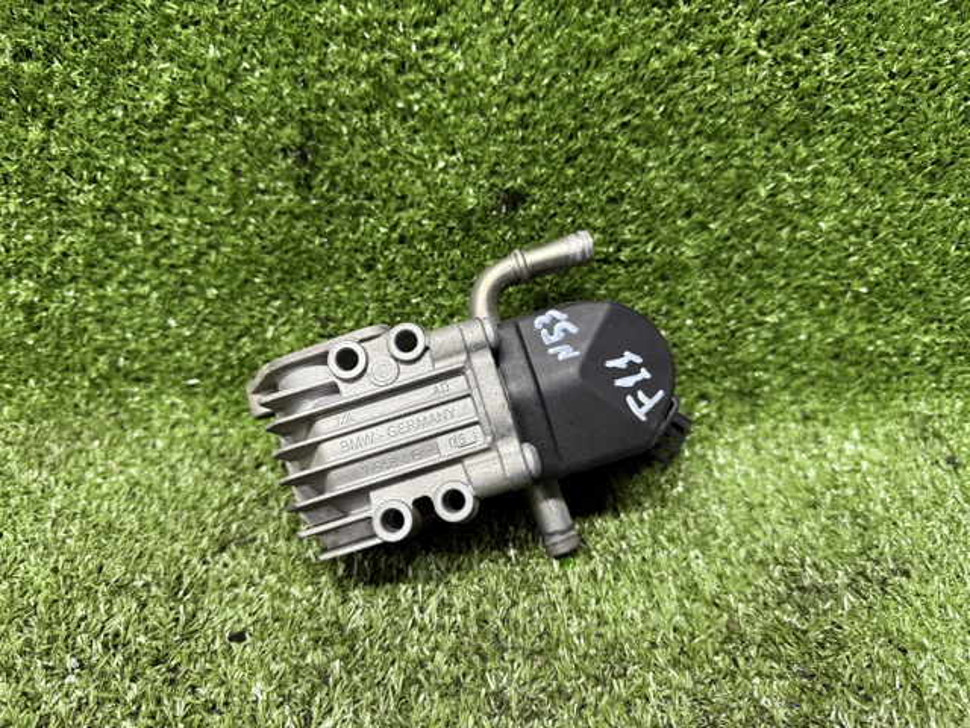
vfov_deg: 56.8
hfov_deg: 71.6
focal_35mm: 24
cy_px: 364
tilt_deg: -28.7
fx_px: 673
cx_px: 485
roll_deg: -0.7
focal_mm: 6.76
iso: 250
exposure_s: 1/60
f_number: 1.78
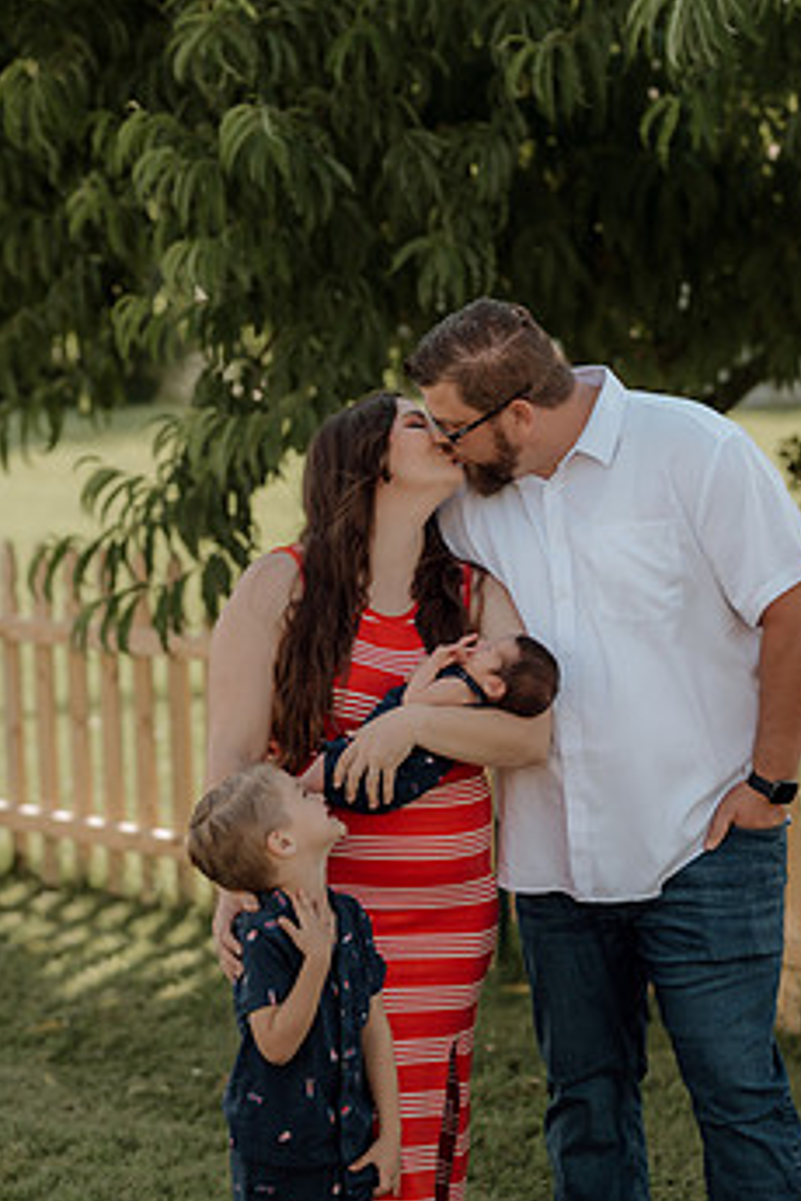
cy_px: 641
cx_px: 456
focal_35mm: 111
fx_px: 3704
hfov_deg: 12.3
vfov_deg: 18.4
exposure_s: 1/320
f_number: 2.5
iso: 80
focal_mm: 85
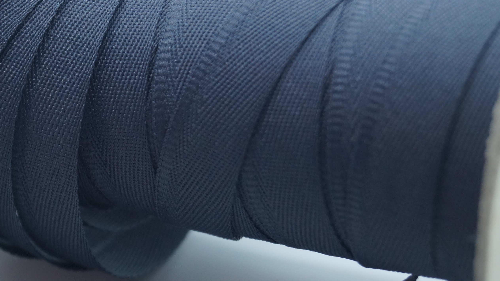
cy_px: 145
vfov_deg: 9.2
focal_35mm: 132
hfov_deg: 16.2
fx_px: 1747
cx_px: 127
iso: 500
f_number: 5.6
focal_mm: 55
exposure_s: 1/100
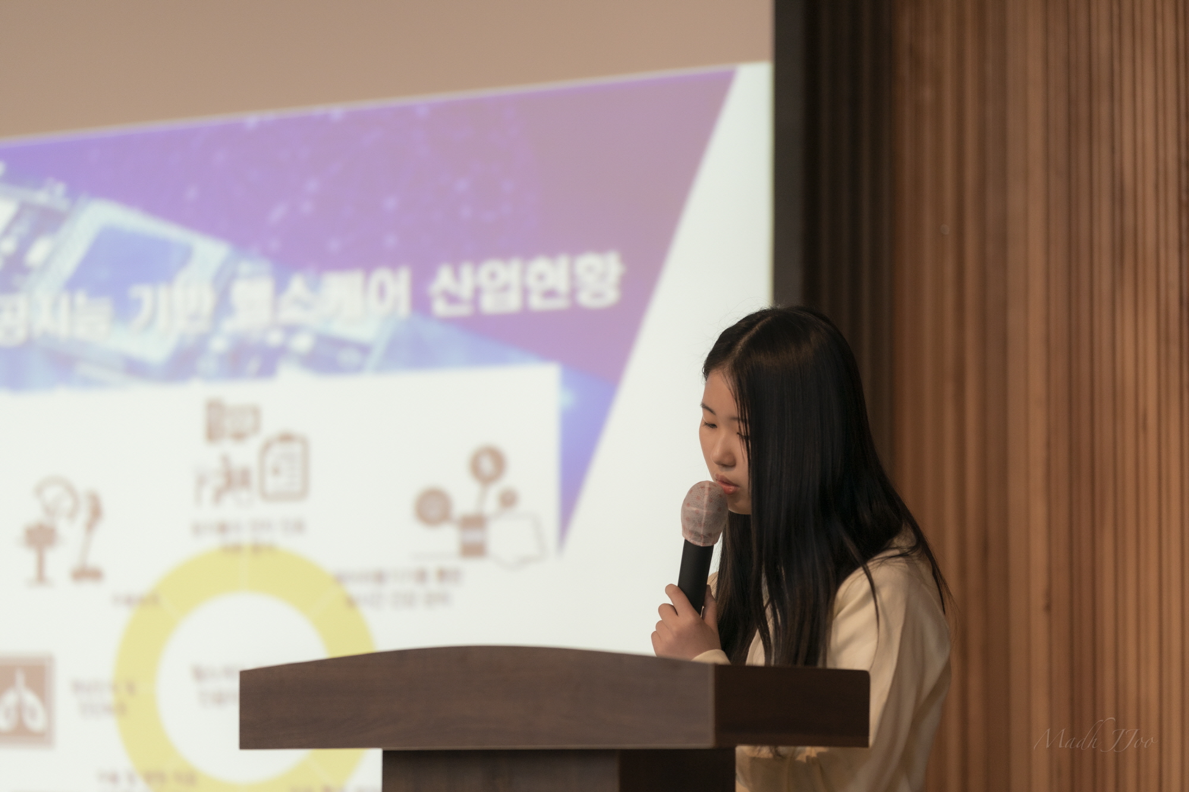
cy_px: 396
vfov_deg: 10.2
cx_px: 594
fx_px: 4457
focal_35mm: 135
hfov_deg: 15.2
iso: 640
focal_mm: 135
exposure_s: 1/1250
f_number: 1.8
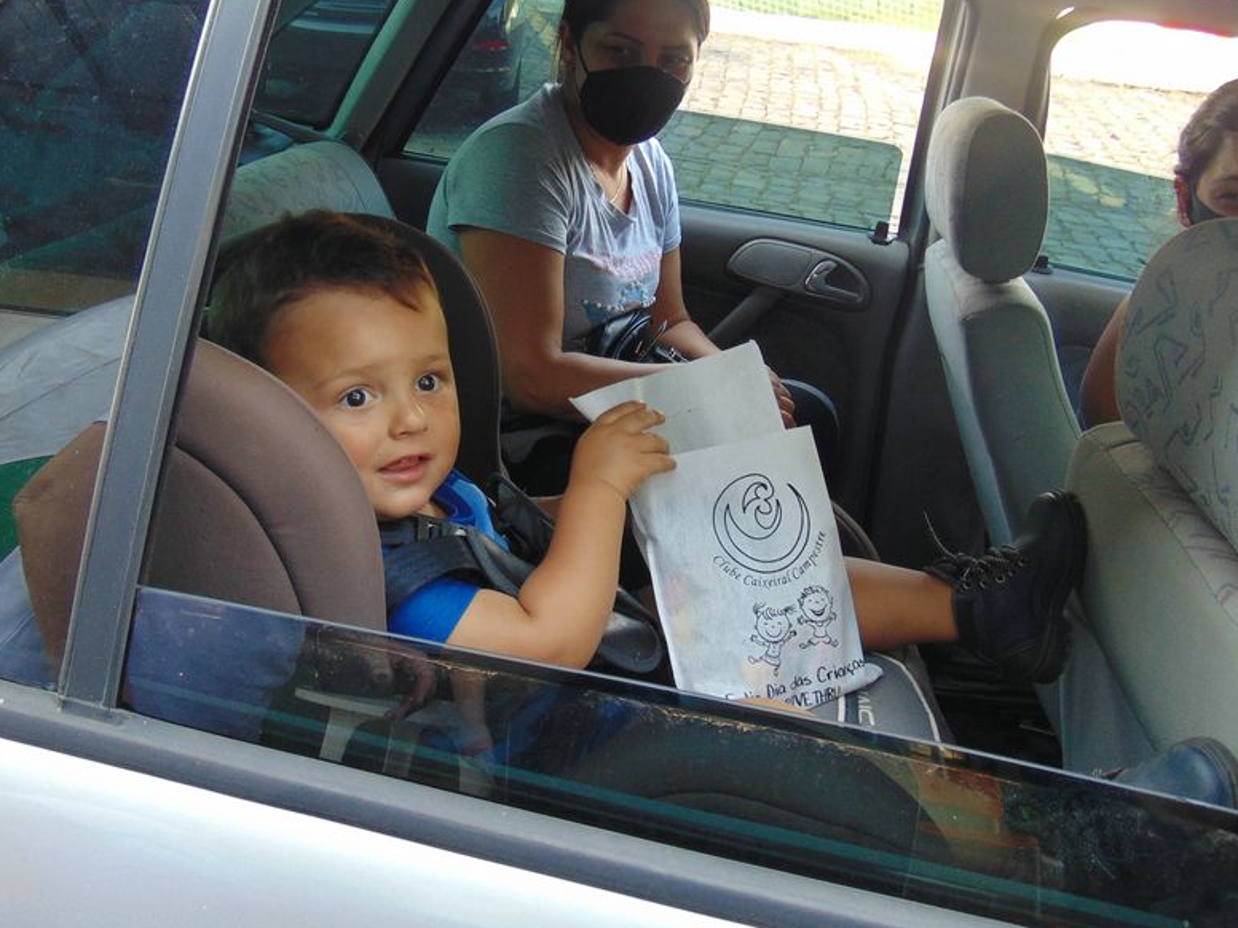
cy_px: 364
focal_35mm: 33
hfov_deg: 55.2
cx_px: 538
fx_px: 1180
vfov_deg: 42.7
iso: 80
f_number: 3
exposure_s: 1/30
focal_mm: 4.5
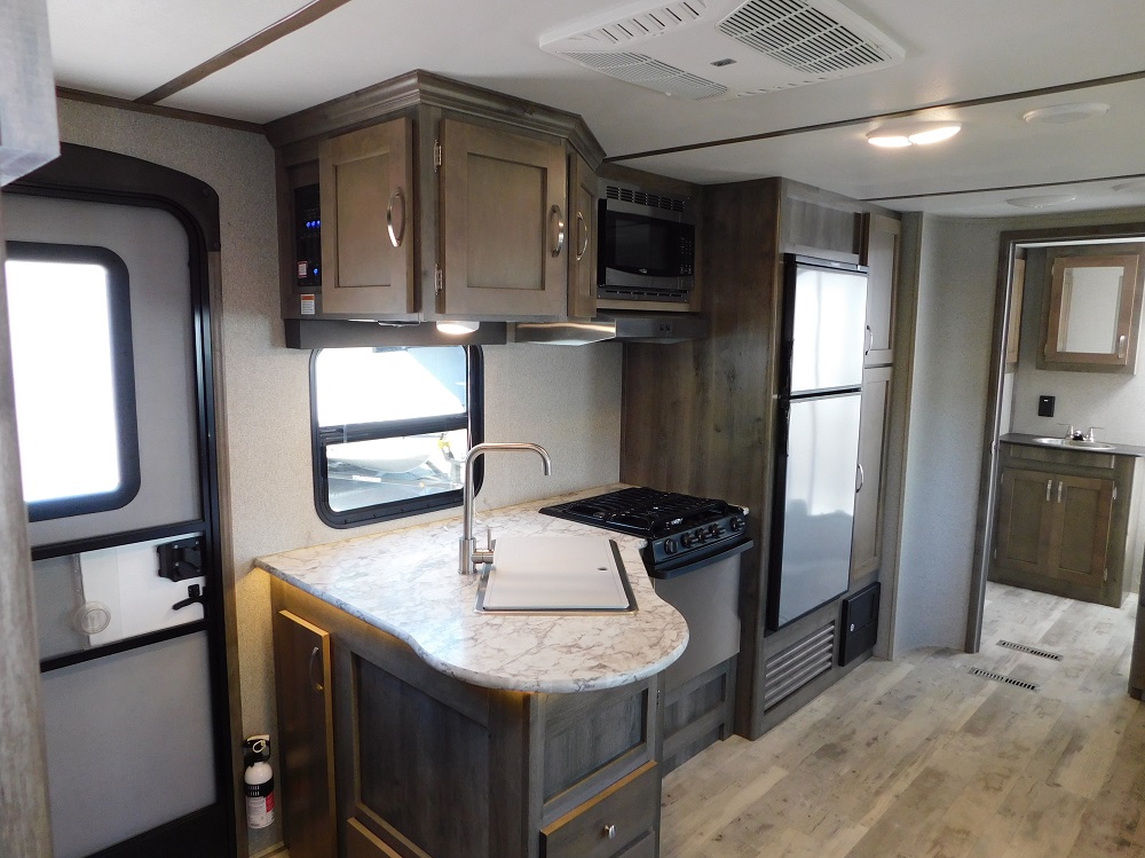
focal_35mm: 23
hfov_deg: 74.0
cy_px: 429
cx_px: 572
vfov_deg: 58.8
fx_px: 760
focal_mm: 4
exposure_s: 1/30
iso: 200
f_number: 3
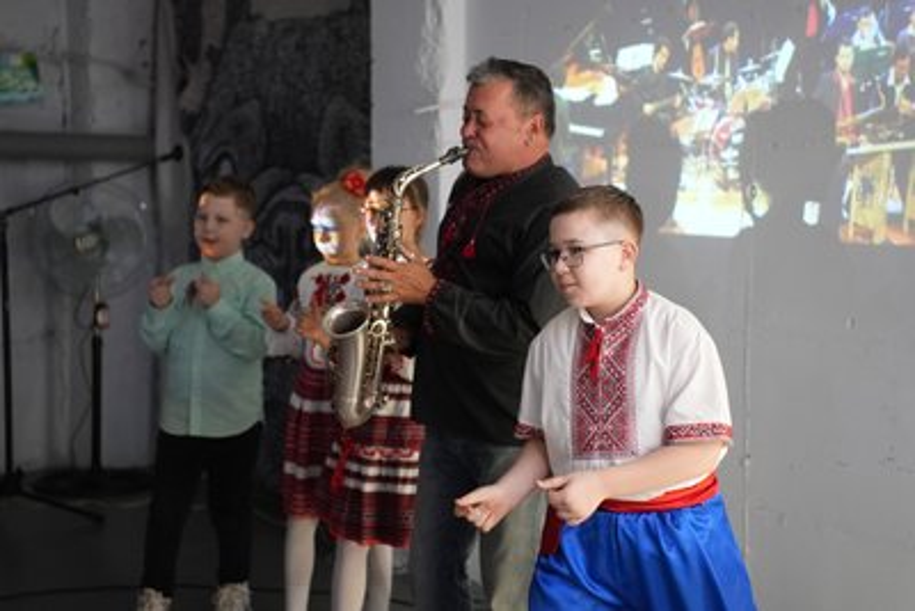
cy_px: 306
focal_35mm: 75
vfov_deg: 18.2
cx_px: 458
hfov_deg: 27.0
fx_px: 1907
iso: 4000
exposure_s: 1/160
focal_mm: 75
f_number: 2.8
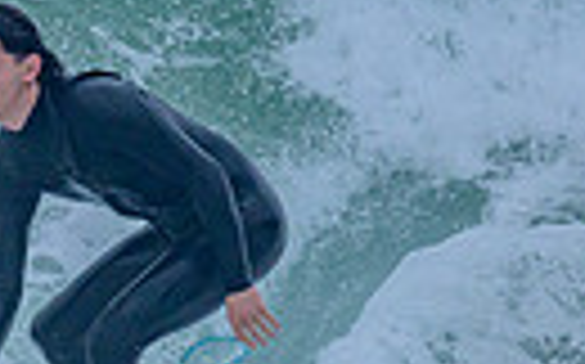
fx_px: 58079
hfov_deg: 0.6
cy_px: 375
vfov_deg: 0.4
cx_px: -598
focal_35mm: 3646
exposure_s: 1/3200
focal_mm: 800
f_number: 6.3
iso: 1100
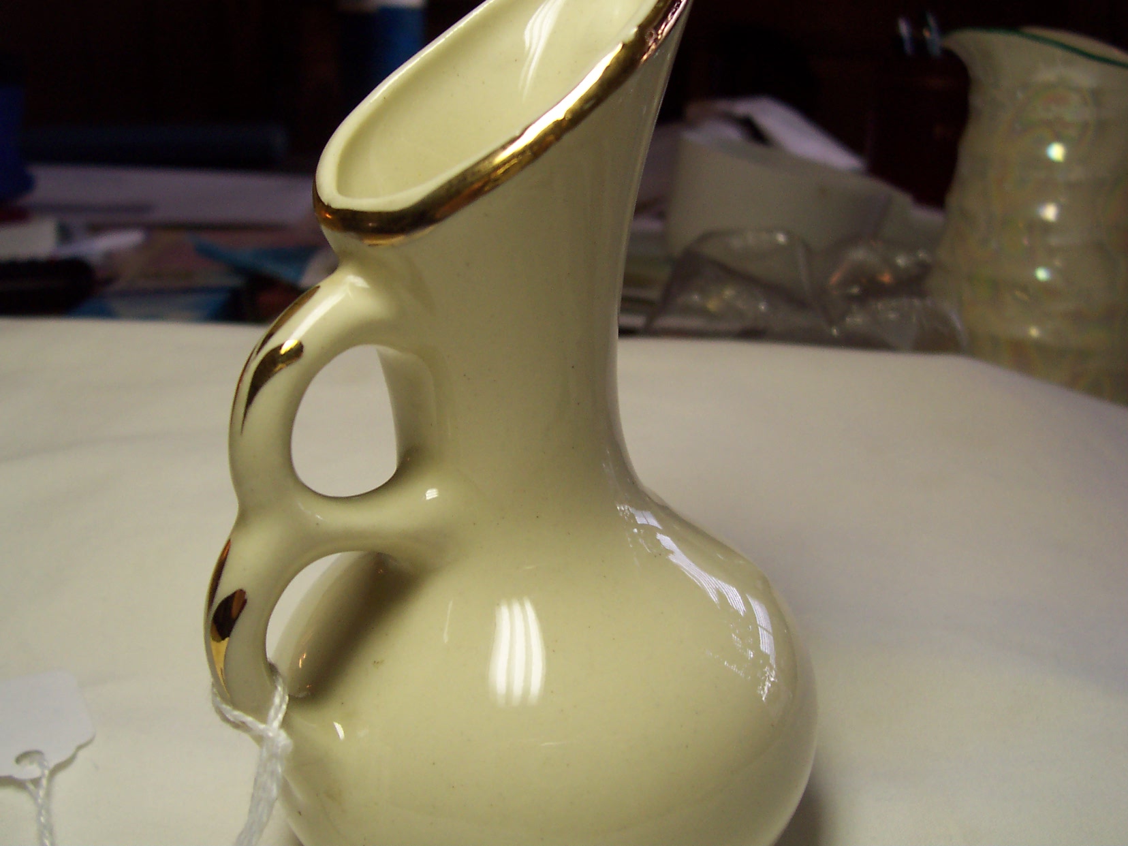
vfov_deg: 38.7
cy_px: 423
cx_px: 564
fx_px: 1206
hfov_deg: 50.1
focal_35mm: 37
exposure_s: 1/90
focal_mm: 5.6
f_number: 2.8
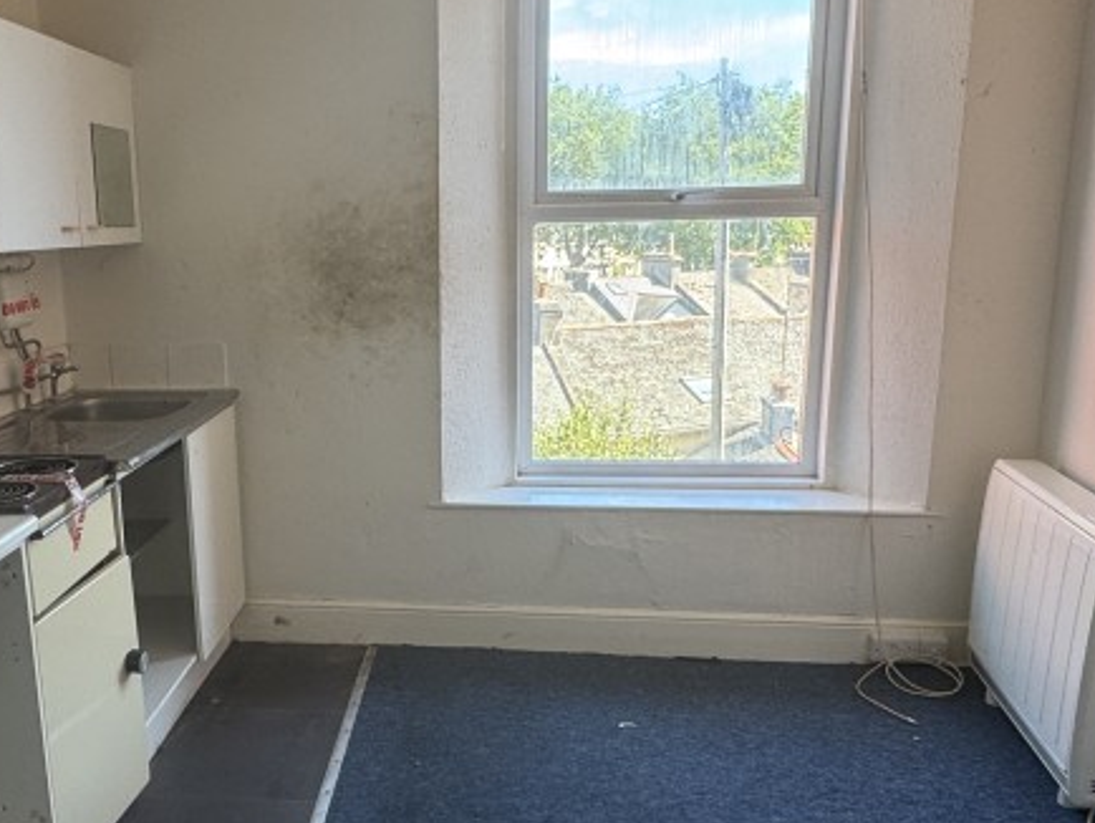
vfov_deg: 43.0
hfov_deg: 54.7
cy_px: 444
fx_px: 1044
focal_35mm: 33
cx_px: 406
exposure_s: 1/99
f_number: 2.2
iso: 64
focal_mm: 2.22
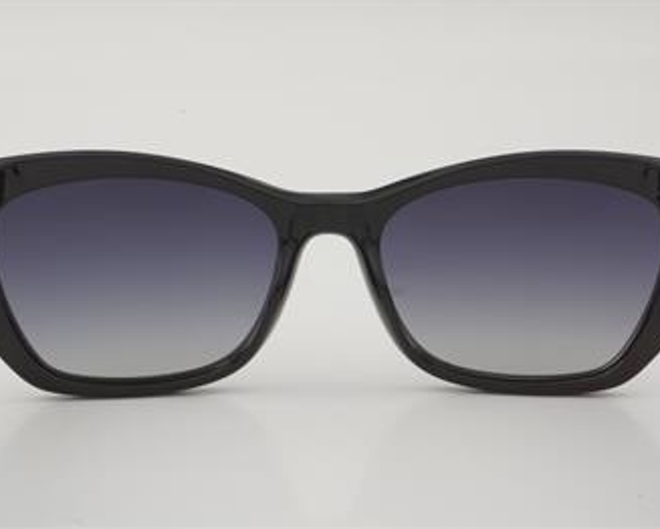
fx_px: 1681
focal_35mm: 86
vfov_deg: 17.9
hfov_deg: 22.2
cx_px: 331
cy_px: 262
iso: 100
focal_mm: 50
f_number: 32
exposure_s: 1/3
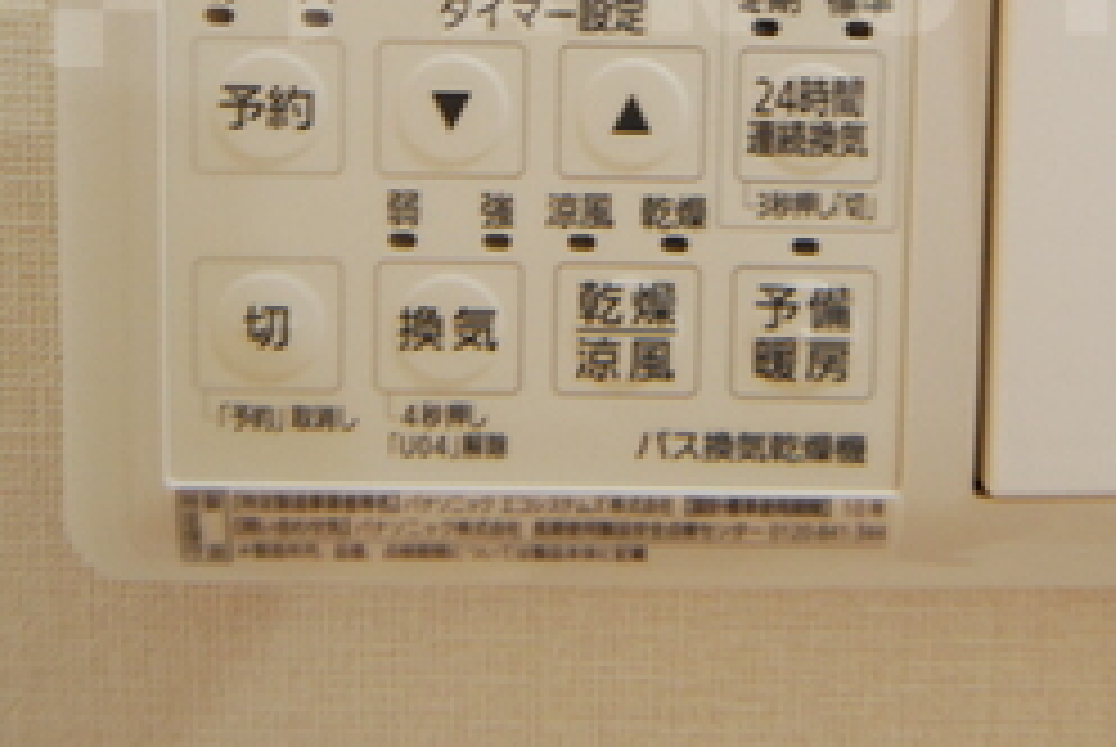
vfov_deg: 37.4
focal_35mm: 31
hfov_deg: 59.8
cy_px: -18
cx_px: 666
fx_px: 962
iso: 800
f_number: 4.5
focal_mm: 8
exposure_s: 1/15
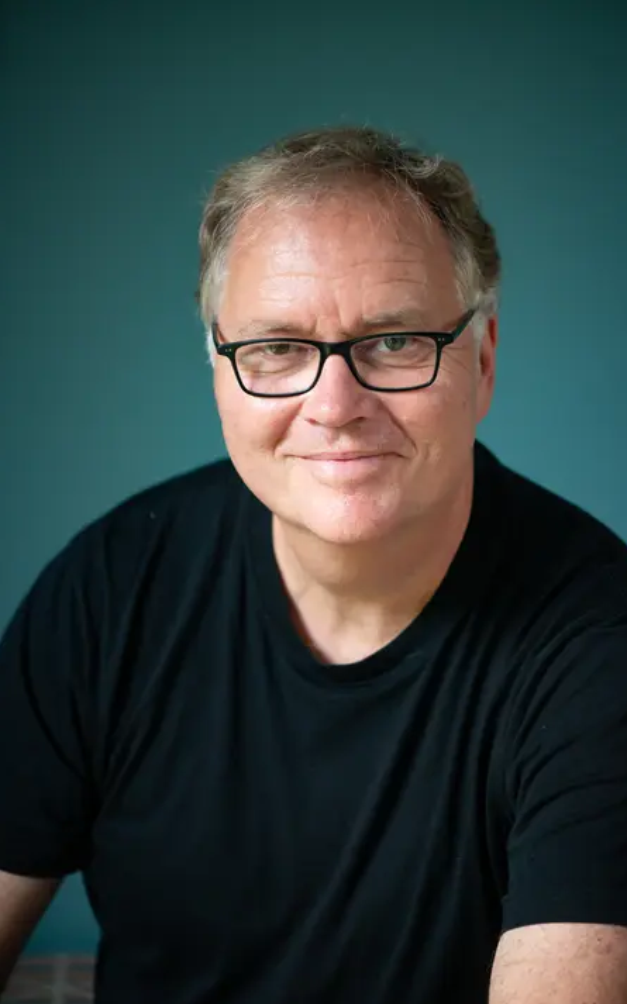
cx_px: 321
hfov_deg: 12.1
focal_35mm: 108
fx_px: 2956
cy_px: 505
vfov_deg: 19.3
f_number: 3
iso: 1250
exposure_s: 1/125
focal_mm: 105
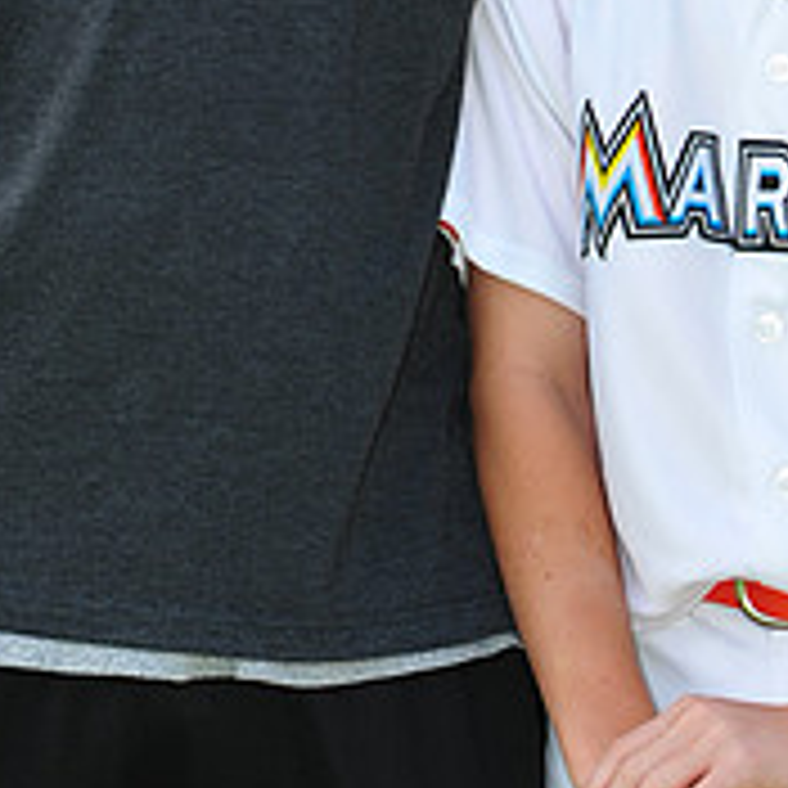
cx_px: 513
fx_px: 9812
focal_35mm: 381
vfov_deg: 4.6
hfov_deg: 4.6
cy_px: -189
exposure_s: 1/200
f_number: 7.1
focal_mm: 135
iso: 200
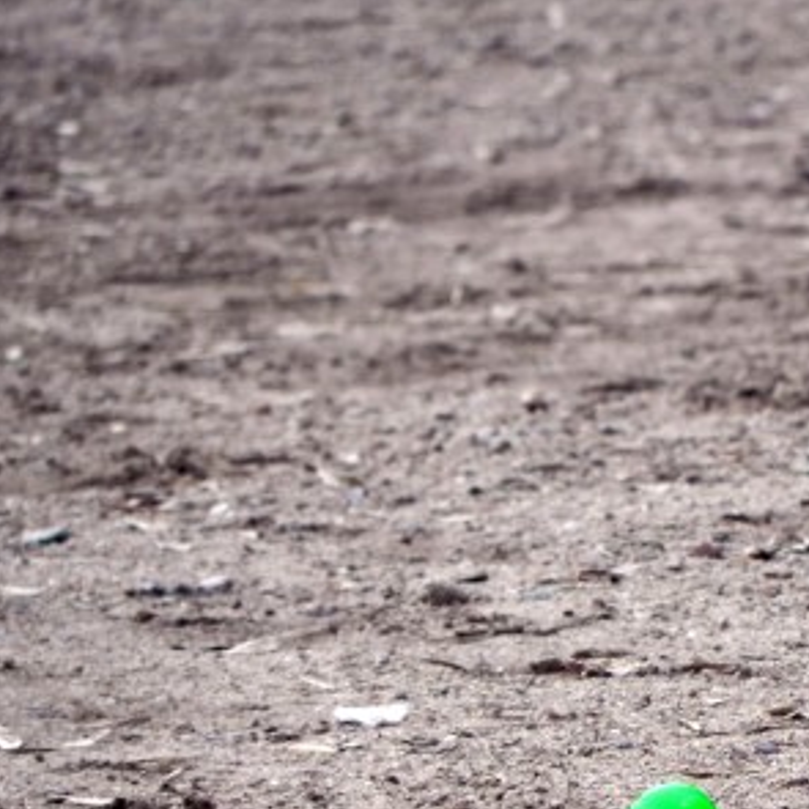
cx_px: 817
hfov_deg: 1.5
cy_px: 653
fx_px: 30671
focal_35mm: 1160
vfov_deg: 1.5
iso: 160
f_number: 5
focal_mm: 107.6
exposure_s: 1/85
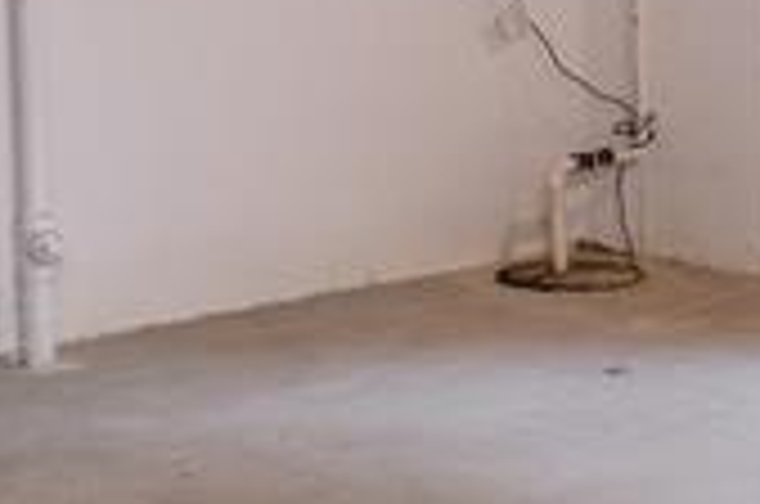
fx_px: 1917
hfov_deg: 21.5
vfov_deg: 14.5
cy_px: -112
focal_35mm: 91
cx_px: 782
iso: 800
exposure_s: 1/2
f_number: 6.4
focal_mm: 10
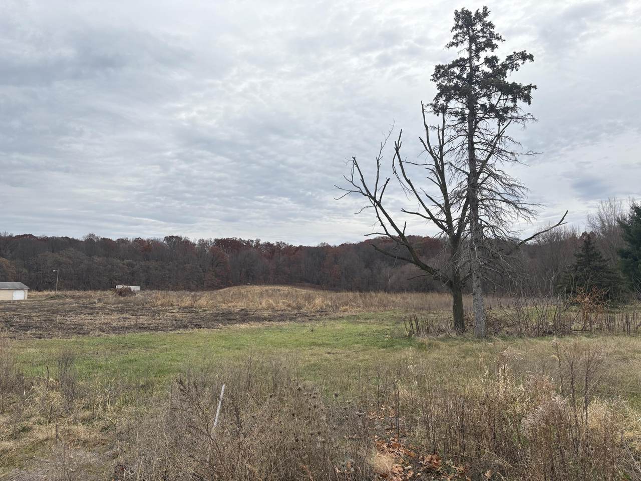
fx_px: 481
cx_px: 320
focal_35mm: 26
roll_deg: +2.0
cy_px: 240
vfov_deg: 53.1
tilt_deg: +7.3
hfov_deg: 67.3
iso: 50
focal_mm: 5.96
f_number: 1.6
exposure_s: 1/1706
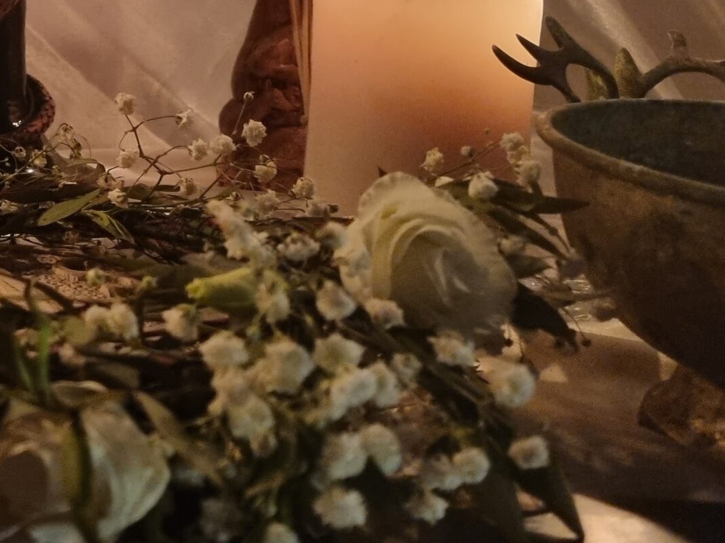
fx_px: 1298
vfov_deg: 22.4
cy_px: -49
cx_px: -128
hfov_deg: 27.7
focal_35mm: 62
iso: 800
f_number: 1.8
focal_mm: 5.4
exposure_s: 1/25
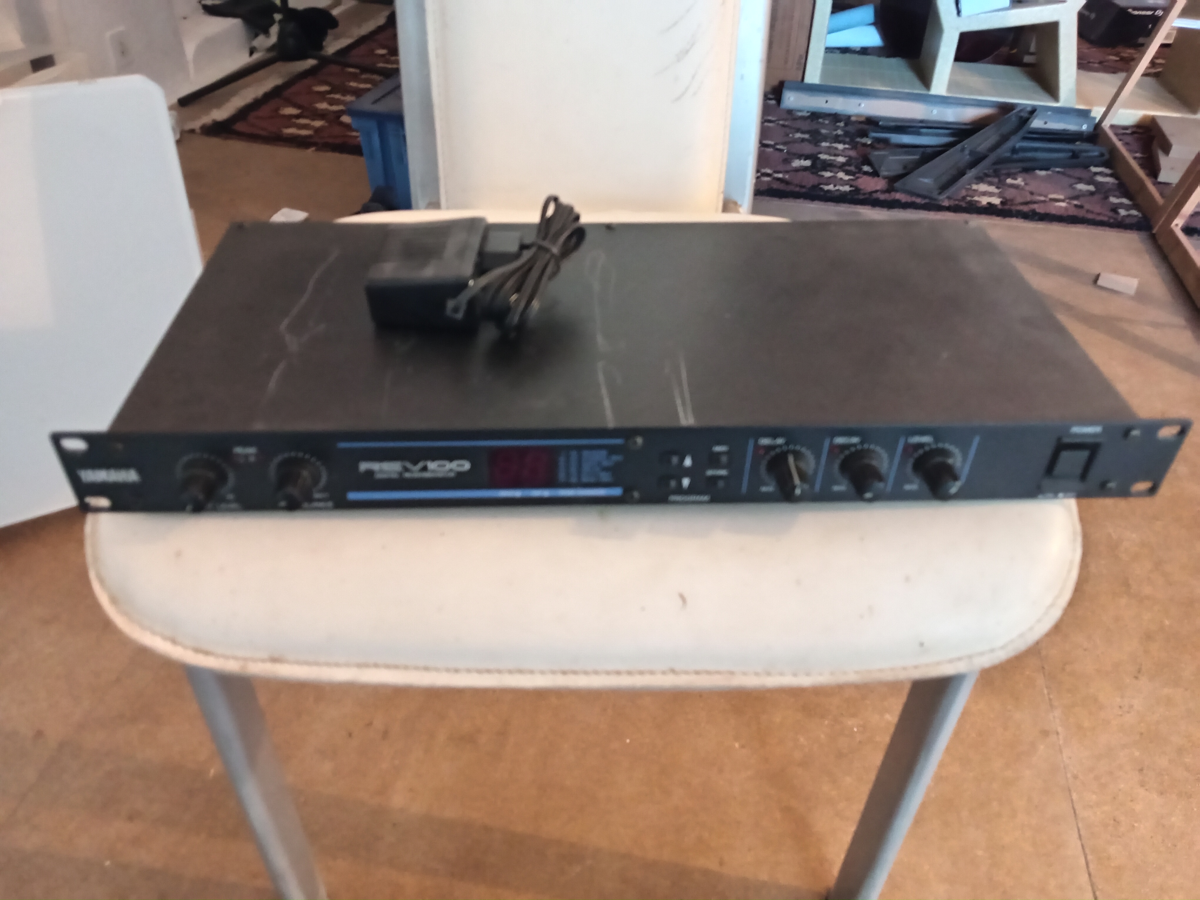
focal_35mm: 27
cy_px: 450
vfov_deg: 51.4
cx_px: 600
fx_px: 936
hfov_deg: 65.3
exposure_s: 1/16.7
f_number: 1.8
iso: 3380
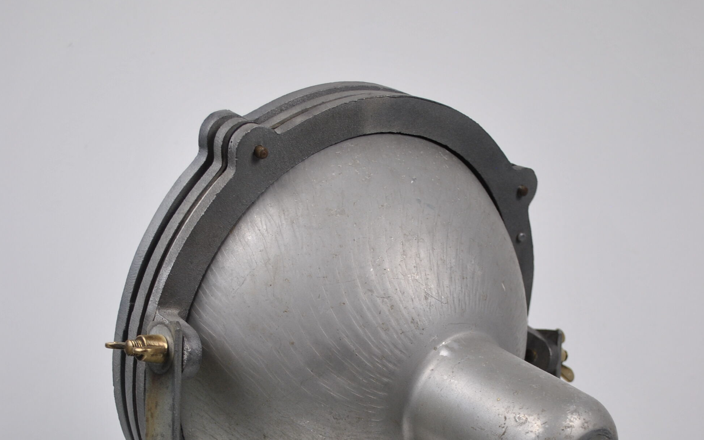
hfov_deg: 32.0
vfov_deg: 19.6
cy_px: 457
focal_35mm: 64
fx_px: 1228
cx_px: 352
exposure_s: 1/50
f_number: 5
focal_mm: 28
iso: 200
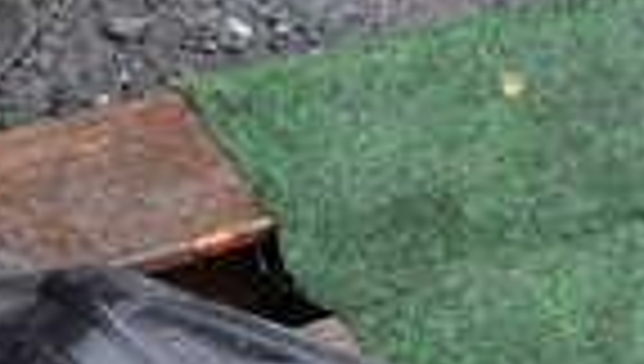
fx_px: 1950
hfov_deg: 17.8
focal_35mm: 114
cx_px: 775
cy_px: 418
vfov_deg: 10.5
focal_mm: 4.5
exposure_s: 1/250
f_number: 2.8
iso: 100
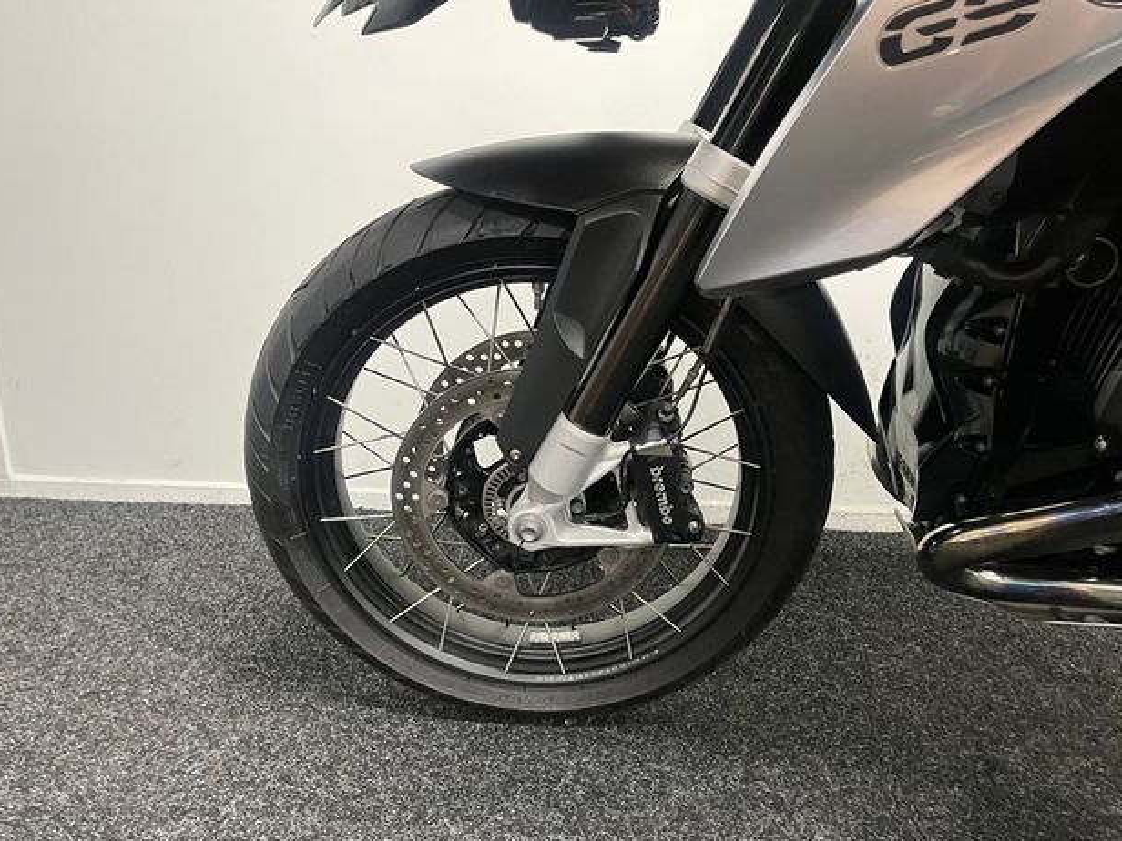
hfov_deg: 65.3
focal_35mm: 27
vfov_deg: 51.3
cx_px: 572
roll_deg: -4.6
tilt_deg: -17.8
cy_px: 435
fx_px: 875
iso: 320
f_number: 1.6
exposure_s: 1/50
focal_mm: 5.1
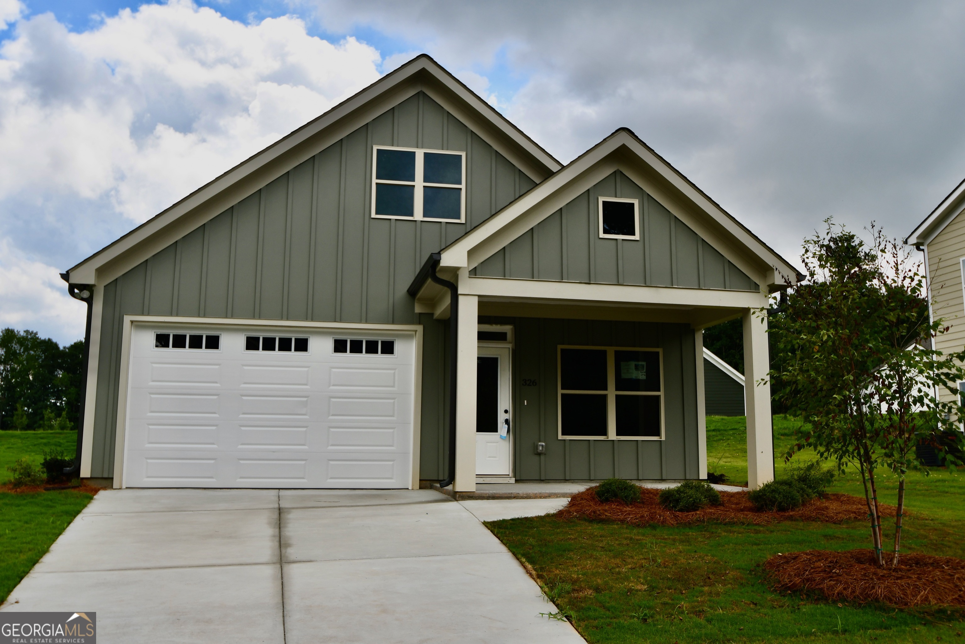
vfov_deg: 42.3
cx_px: 482
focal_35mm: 31
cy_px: 322
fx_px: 831
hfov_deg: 60.3
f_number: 8
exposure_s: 1/250
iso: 110
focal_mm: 21
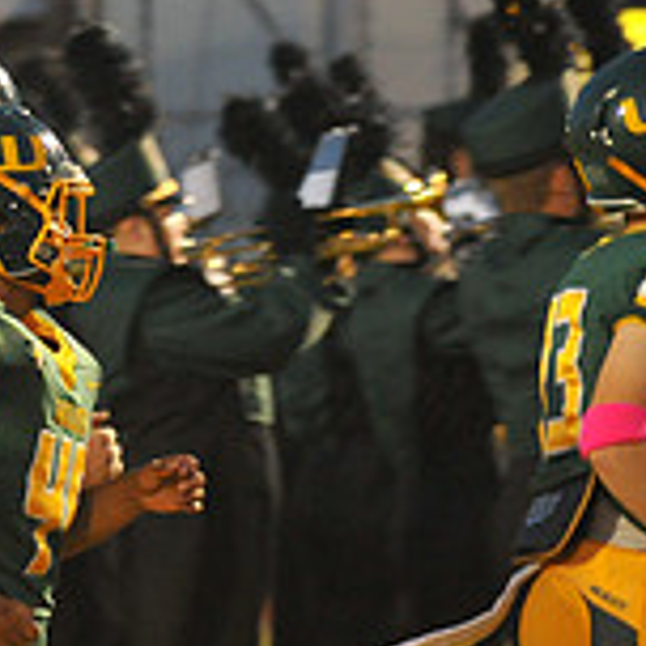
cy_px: 455
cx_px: -416
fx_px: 13703
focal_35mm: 649
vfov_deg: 2.7
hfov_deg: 2.7
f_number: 5.6
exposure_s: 1/200
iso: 4000
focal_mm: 200
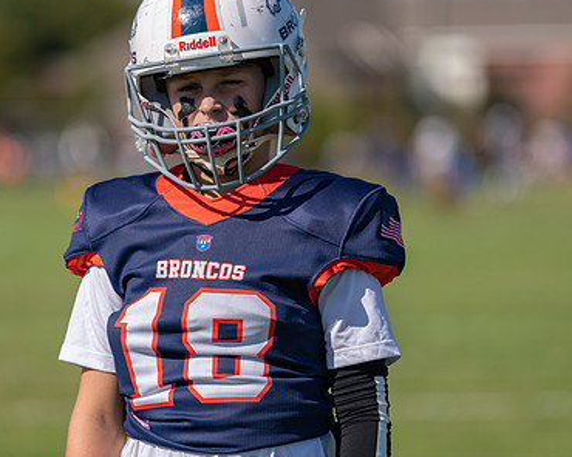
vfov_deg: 5.0
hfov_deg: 6.3
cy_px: 198
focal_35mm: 307
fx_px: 5197
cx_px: 251
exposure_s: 1/2500
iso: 100
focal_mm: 194
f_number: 2.8
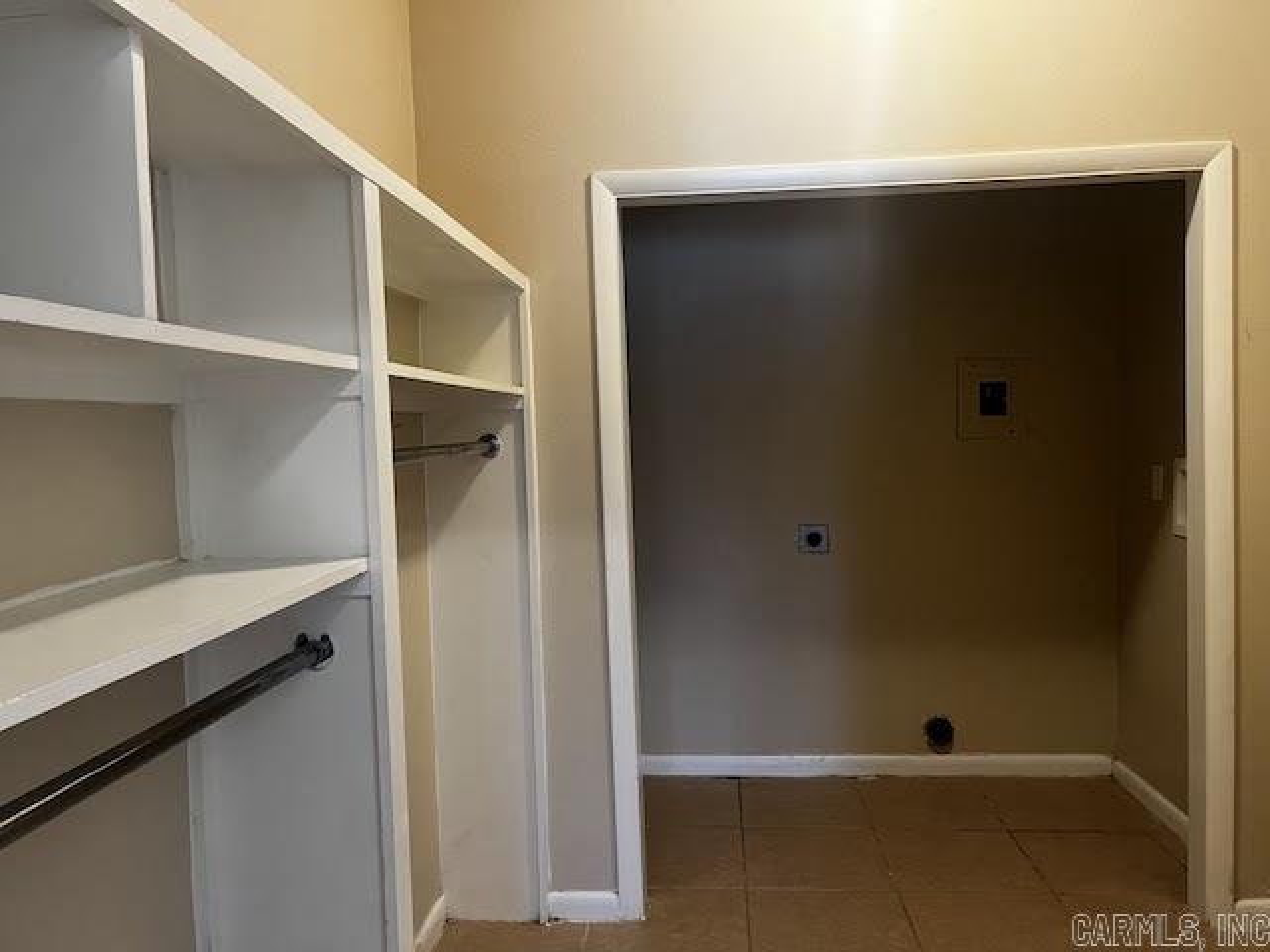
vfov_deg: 53.1
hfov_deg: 67.3
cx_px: 635
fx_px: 954
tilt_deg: -2.9
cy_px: 476
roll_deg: +2.4
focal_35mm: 26
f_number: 1.6
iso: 400
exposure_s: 1/60
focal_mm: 5.1
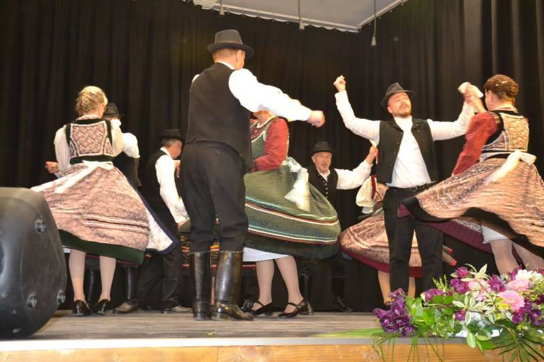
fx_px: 634
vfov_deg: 31.9
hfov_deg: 46.4
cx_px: 272
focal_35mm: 42
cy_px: 181
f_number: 4
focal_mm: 28
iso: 2800
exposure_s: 1/60
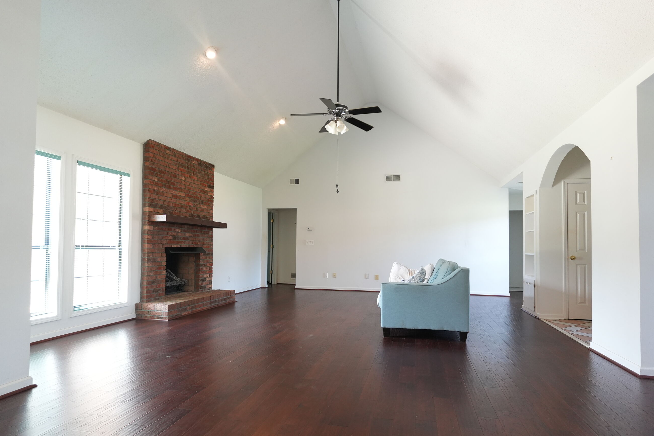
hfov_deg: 85.1
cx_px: 343
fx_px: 356
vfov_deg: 62.9
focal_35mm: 20
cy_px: 235
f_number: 2.2
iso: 640
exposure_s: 1/60
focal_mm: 11
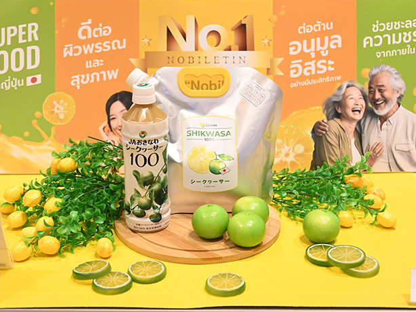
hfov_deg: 29.4
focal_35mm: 66
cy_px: 154
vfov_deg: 22.3
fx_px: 793
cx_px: 210
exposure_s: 1/160
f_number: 4
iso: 1600
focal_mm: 40
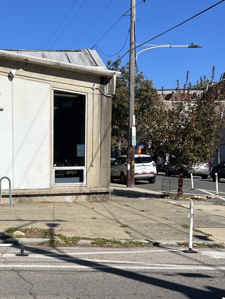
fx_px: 485
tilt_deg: -5.8
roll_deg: +0.1
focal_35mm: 56
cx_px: 26
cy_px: 202
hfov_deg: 25.4
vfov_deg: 34.0
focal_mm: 5.7
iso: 50
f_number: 1.5
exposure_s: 1/6993
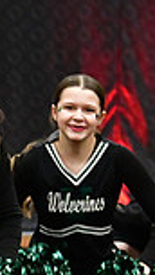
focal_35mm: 654
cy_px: 217
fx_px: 4781
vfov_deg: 3.3
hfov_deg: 1.8
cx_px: -301
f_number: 3.5
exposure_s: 1/500
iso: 5000
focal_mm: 110
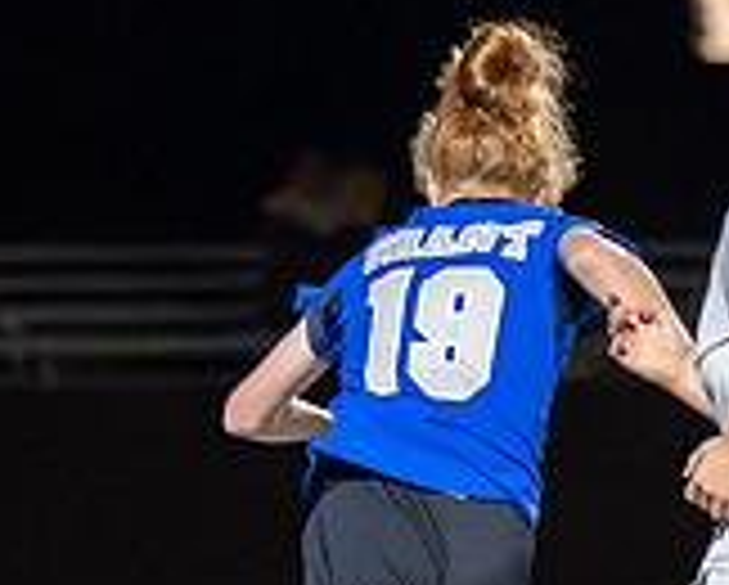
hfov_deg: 2.0
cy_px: 434
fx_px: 20738
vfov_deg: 1.6
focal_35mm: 960
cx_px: 336
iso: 25600
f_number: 2.8
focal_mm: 125
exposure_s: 1/1000
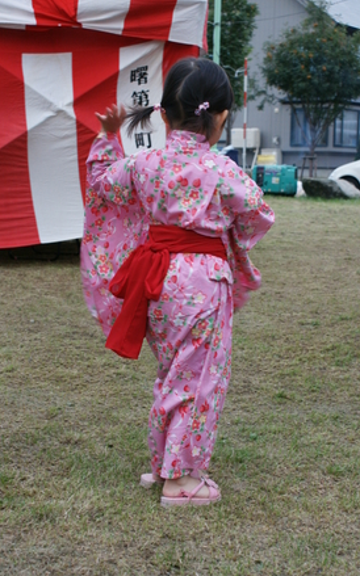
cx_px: 177
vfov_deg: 42.7
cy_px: 293
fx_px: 739
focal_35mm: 47
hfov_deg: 27.4
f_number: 4.5
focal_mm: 30
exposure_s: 1/60
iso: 250
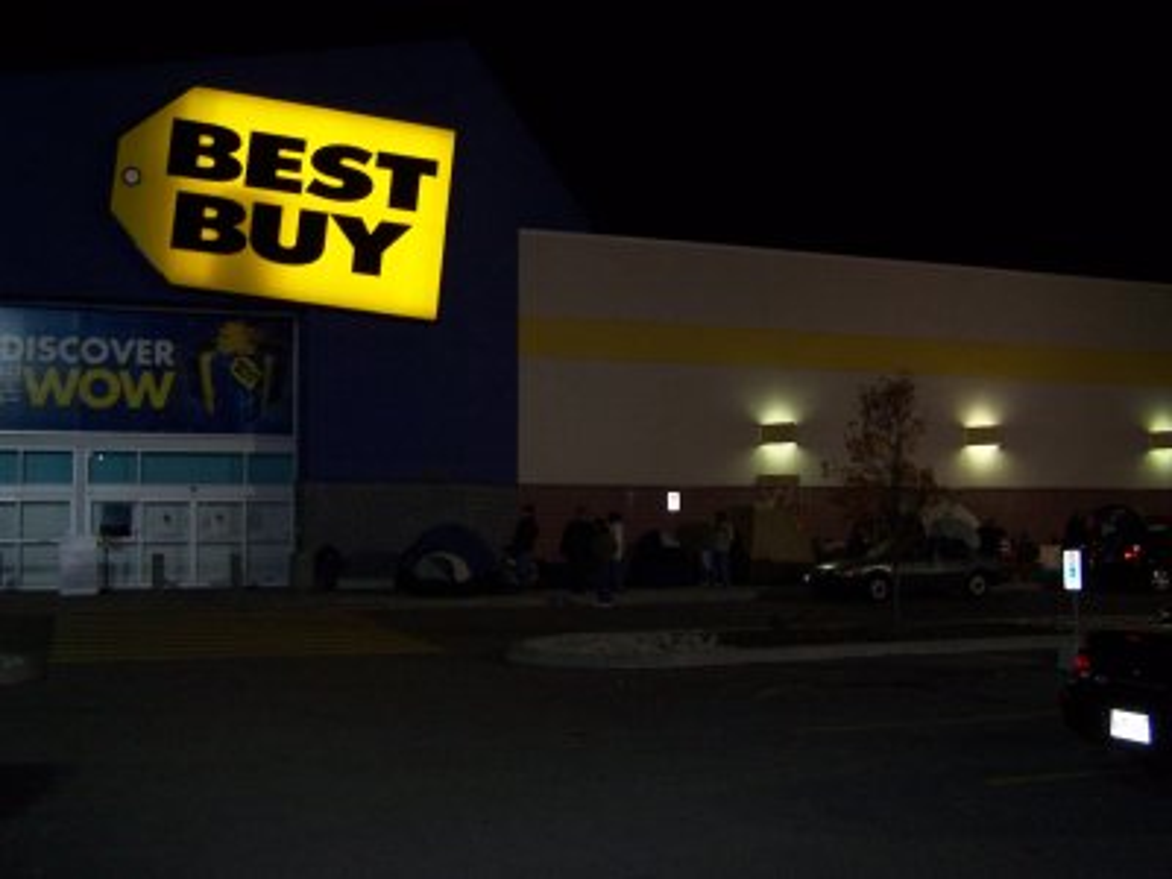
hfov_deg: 49.0
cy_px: 440
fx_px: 1287
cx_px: 586
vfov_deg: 37.7
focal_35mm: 38
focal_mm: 6.3
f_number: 2.8
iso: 140
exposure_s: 1/60
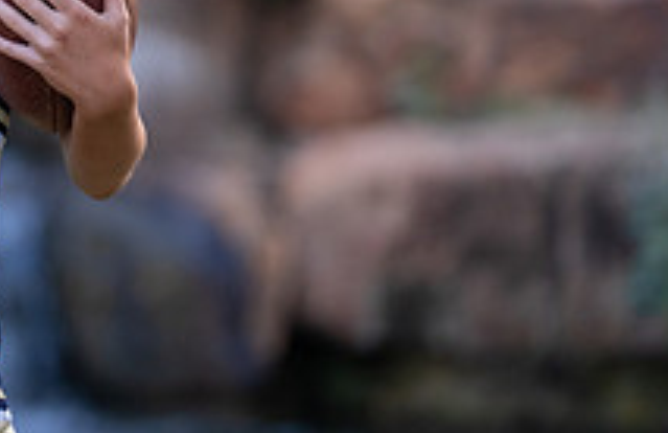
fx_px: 7413
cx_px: -115
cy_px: -80
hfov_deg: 5.1
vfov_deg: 3.3
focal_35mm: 403
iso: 800
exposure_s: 1/320
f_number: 2.8
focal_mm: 143
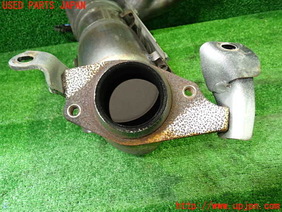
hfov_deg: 60.0
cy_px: 106
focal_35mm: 30
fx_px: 244
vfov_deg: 46.8
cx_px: 141
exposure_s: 1/30
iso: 400
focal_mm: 5.4
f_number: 2.3
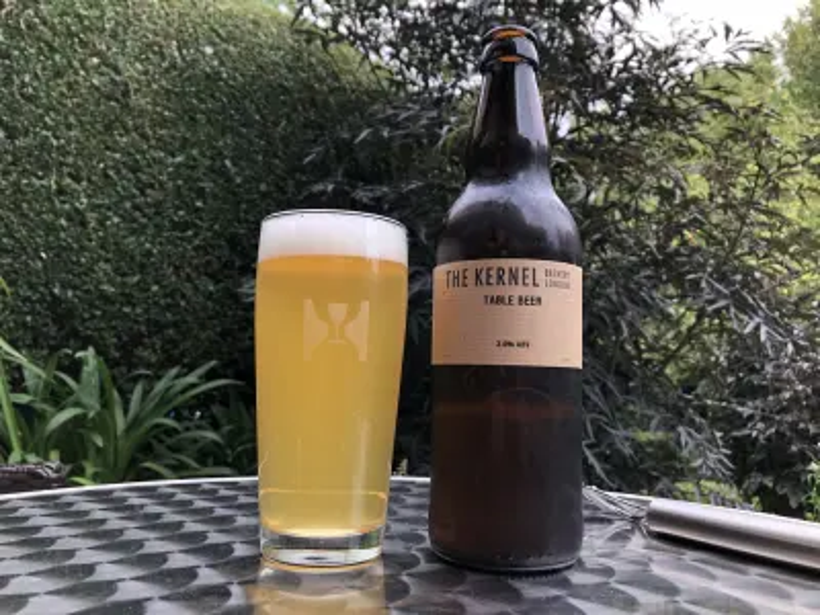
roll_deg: +0.1
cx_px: 410
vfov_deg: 49.7
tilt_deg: +7.4
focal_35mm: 28
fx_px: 663
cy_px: 308
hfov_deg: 63.4
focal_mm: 3.99
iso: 32
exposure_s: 1/120
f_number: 1.8
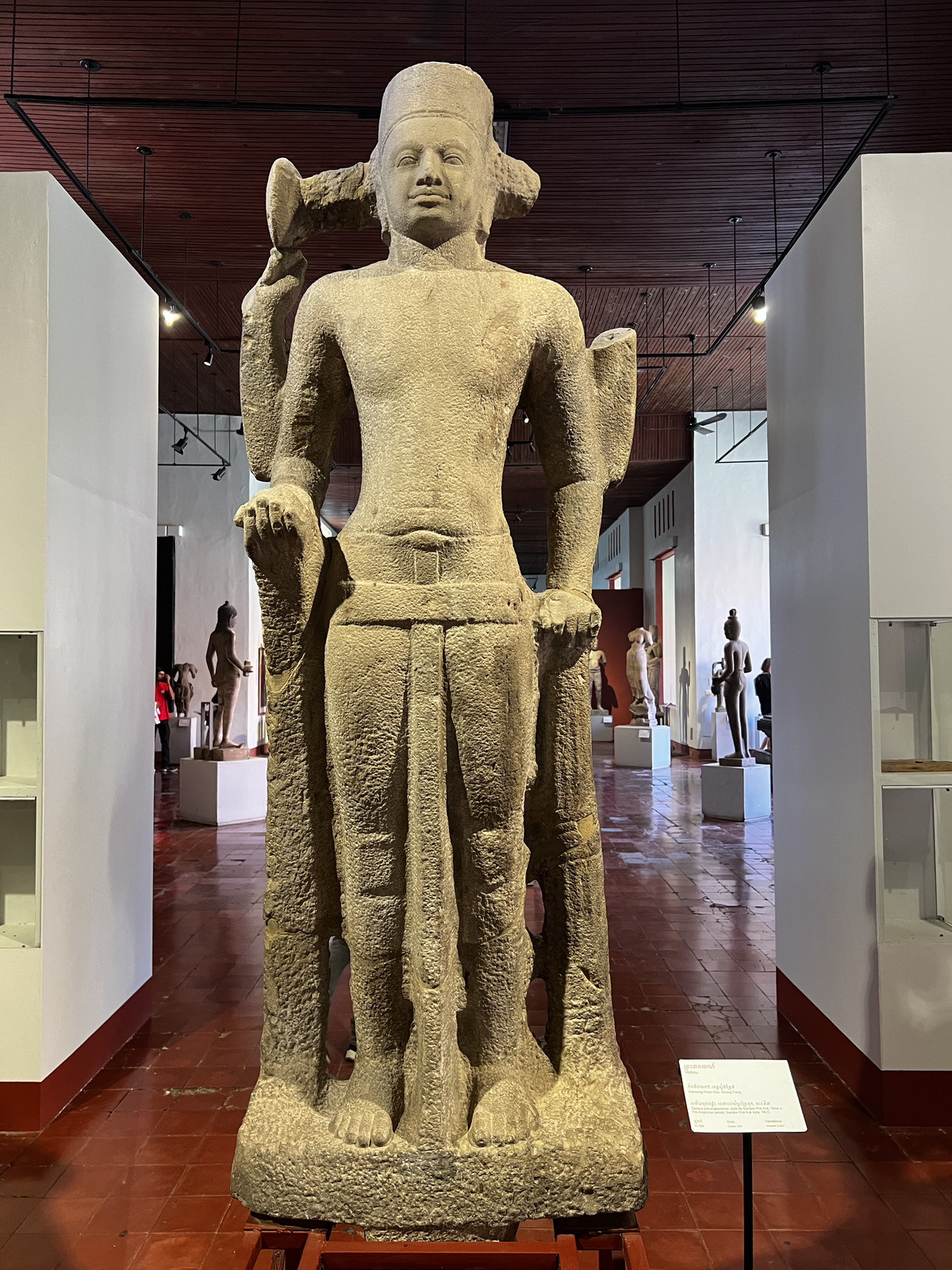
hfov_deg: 53.1
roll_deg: +0.1
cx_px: 476
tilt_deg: +2.1
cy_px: 635
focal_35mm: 26
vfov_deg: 67.3
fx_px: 953
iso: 200
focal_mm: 5.7
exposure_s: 1/60
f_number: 1.5
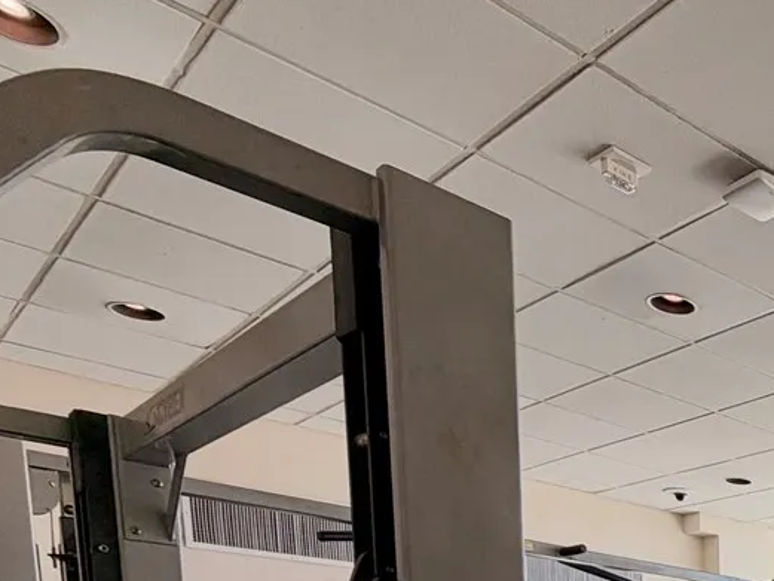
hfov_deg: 35.0
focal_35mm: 43
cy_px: 863
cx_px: 923
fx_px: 962
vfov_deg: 25.6
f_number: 2.2
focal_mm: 2.22
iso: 32
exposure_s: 1/120
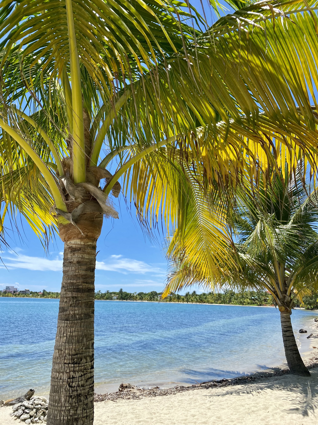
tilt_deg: +15.7
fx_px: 318
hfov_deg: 53.1
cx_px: 159
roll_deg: -2.0
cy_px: 212
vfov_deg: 67.3
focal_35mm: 26
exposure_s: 1/2410
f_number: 1.8
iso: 32
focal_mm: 4.25
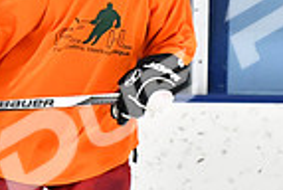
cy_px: 98
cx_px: 117
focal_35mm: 1124
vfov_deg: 1.2
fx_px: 8854
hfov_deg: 1.8
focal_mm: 185
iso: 6400
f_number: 2.8
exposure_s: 1/1250
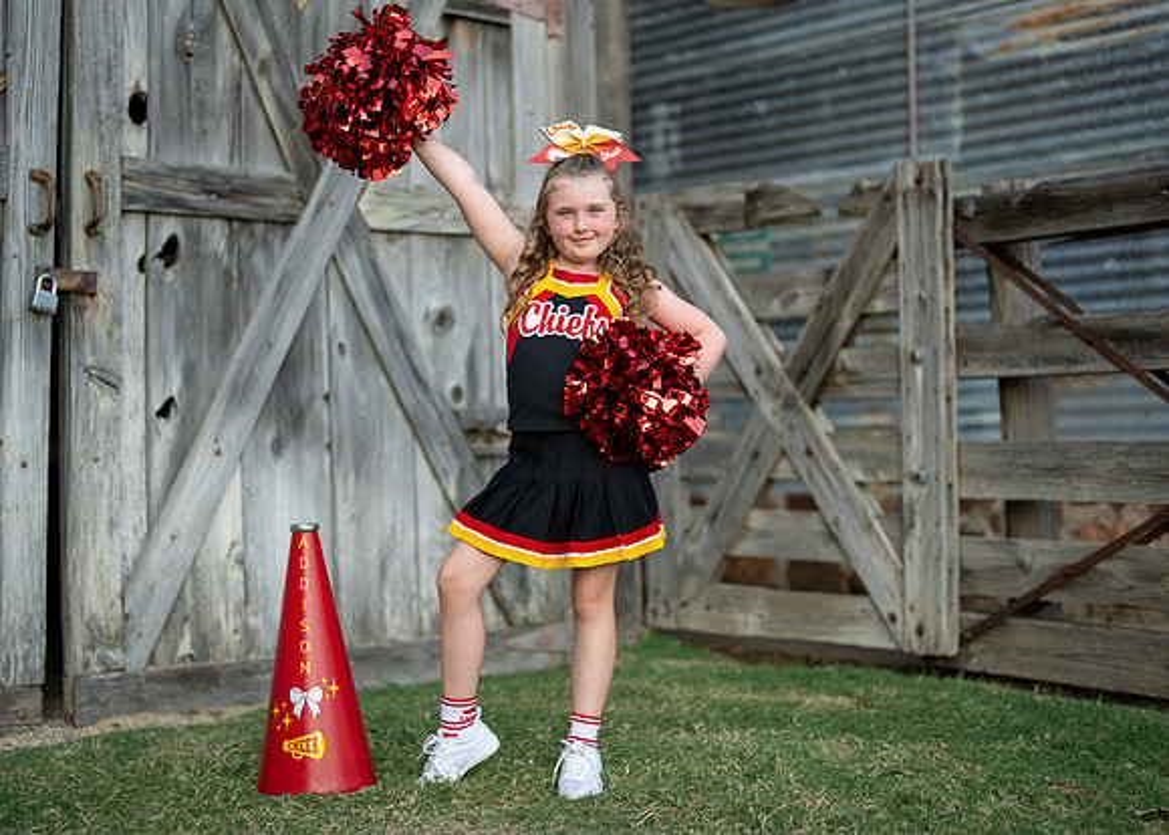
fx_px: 1938
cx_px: 572
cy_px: 416
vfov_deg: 24.3
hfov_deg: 33.6
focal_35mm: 58
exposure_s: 1/2000
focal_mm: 50
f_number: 1.2
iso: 125
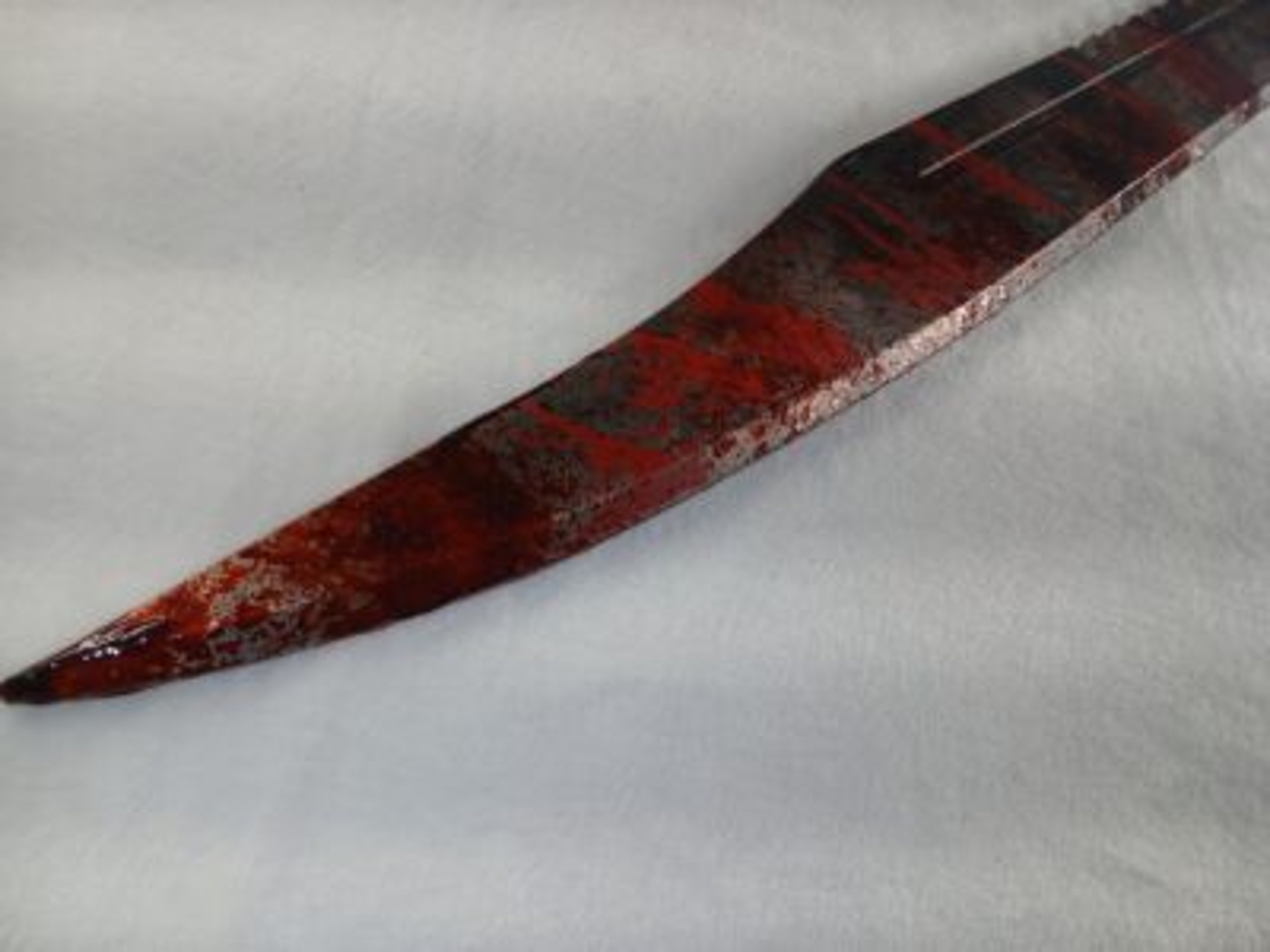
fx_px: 954
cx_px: 635
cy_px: 476
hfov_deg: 67.3
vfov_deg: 53.1
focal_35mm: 26
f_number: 1.8
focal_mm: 3.98
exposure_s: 1/100
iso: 32
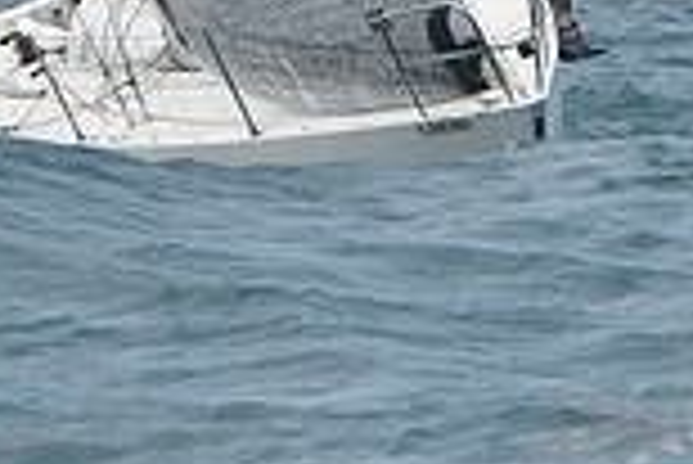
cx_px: 310
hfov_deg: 2.7
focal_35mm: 754
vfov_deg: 1.8
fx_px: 14528
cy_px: -259
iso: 250
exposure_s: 1/800
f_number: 11
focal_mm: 200
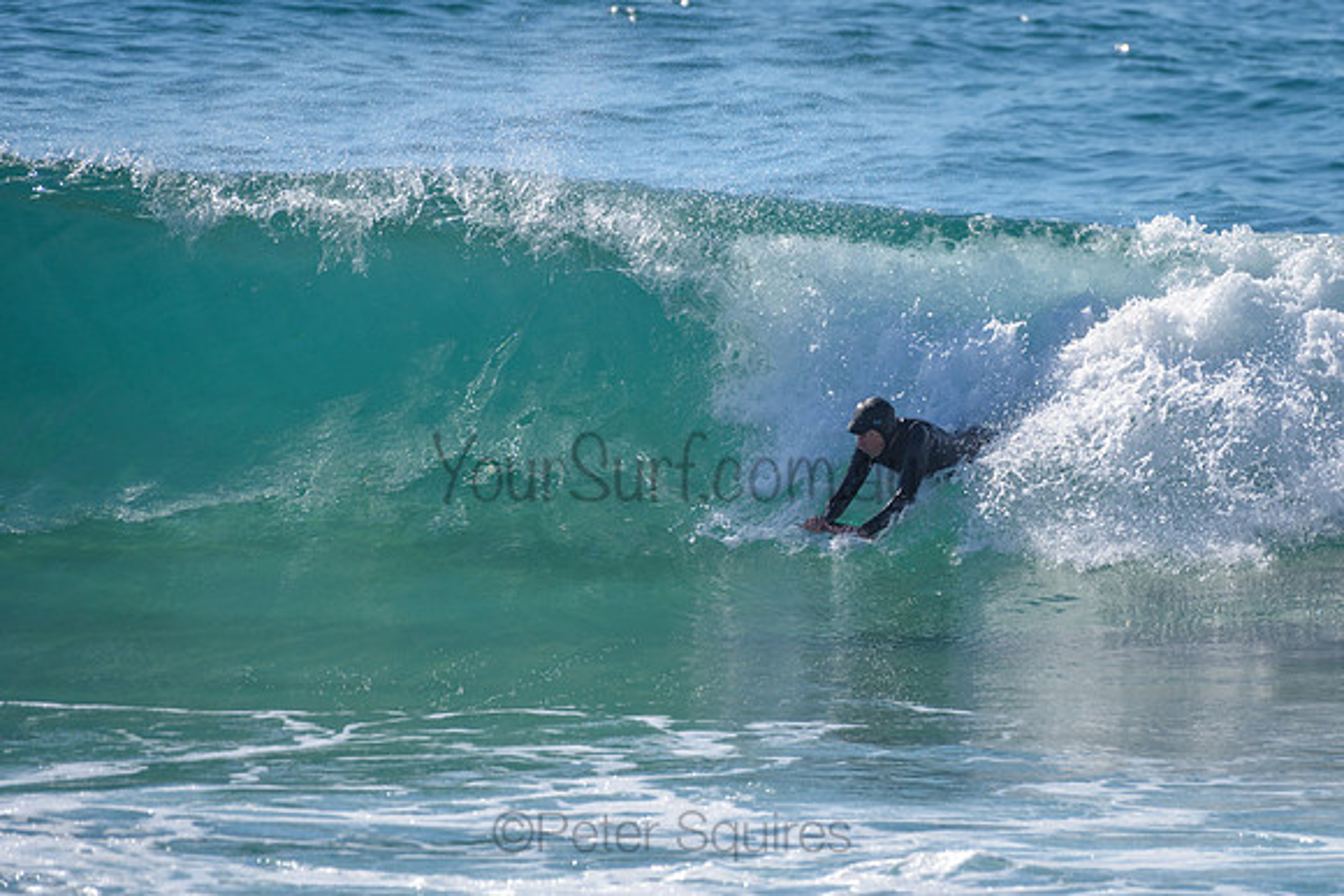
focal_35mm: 613
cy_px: 347
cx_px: 824
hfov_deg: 3.4
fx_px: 22883
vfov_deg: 2.2
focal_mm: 500
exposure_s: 1/2000
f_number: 5.6
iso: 160
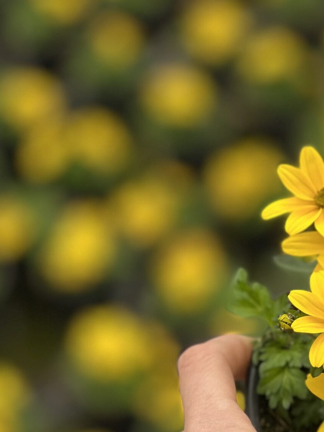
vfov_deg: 11.3
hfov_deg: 8.5
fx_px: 2171
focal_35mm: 174
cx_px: 303
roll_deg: +6.3
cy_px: 310
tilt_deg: -34.2
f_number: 2.8
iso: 40
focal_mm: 9
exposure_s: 1/100
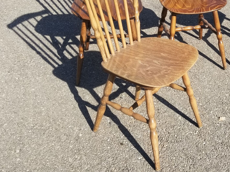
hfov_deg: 34.9
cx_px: 186
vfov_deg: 26.8
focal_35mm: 53
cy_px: 24
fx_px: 352
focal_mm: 4.25
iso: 50
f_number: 1.7
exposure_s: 1/1767
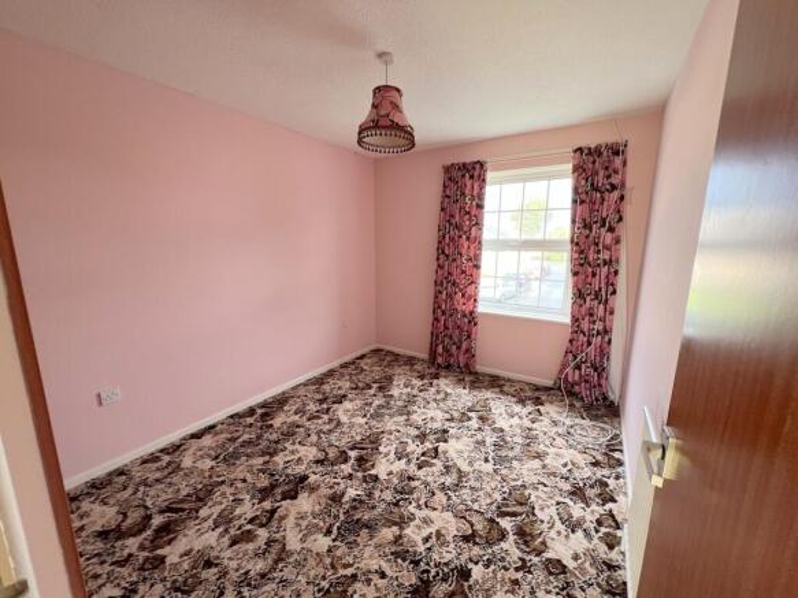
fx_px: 300
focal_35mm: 13
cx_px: 399
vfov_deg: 89.9
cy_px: 299
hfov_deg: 106.2
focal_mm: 1.57
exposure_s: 1/99
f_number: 1.8
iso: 200
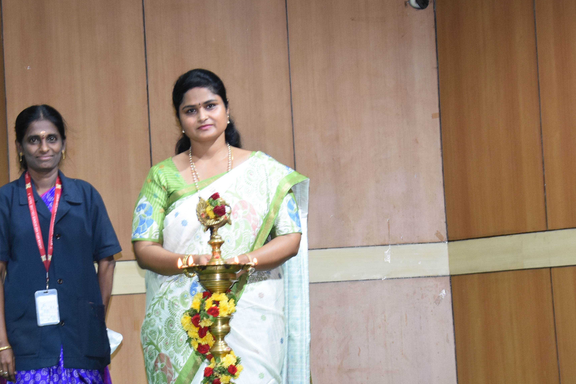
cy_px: 153
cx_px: 236
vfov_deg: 12.4
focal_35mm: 110
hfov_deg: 18.6
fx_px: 1760
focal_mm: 42
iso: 800
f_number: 4.8
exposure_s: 1/60
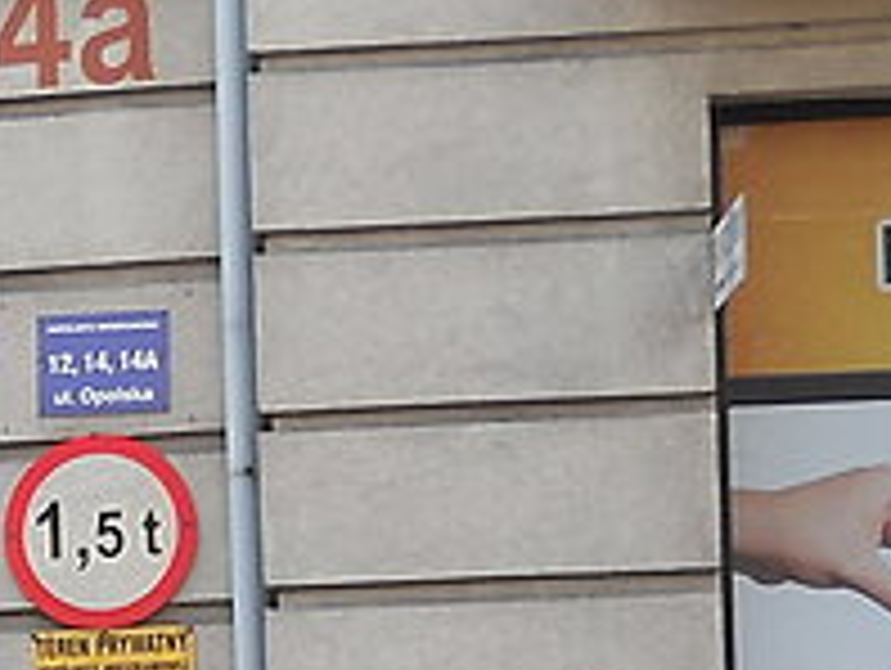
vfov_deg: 7.7
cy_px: 1212
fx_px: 4793
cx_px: -153
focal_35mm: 186
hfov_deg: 10.5
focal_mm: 6.72
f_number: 3.1
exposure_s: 1/200
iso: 80
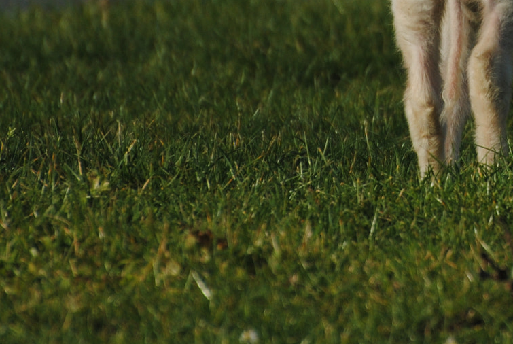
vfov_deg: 1.1
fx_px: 17412
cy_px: -81
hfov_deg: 1.7
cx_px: 532
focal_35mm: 1220
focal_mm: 300
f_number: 5.6
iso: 200
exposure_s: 1/1250
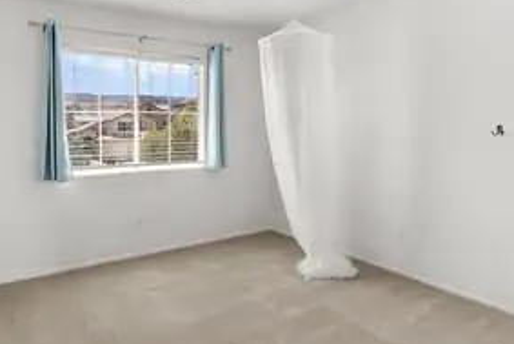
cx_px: 185
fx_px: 343
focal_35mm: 24
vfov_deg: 52.7
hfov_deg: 72.2
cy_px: 132
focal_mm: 17
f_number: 7.1
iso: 400
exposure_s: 1/100
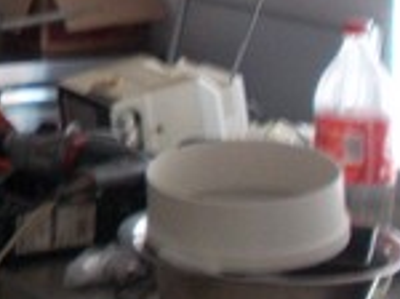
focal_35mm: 139
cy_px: -61
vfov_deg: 10.5
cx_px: -203
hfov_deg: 13.4
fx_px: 1604
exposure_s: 1/25
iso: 160
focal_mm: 4.6
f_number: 3.2
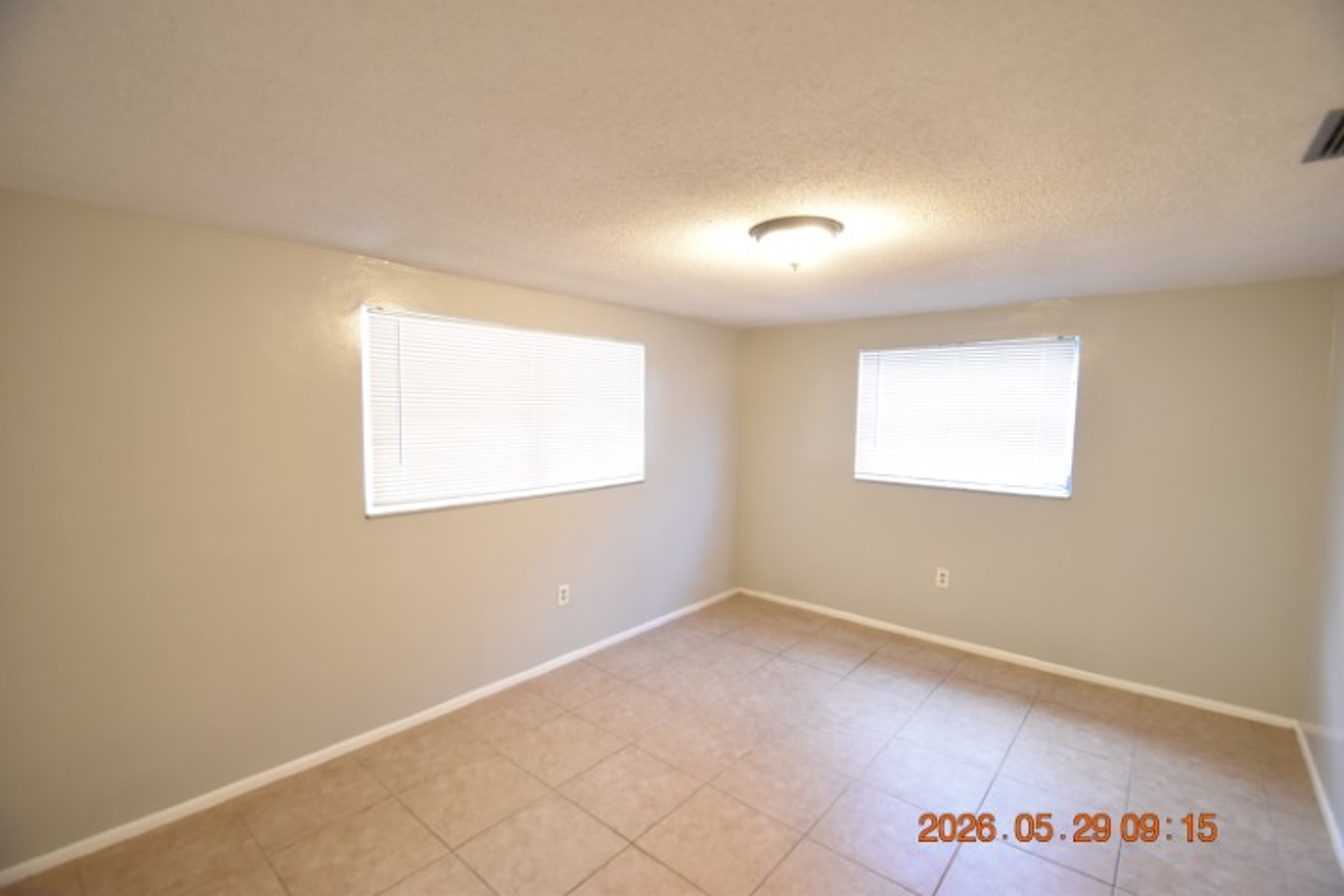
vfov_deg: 77.3
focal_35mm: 15
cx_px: 672
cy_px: 448
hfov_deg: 100.4
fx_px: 560
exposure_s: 1/15
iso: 800
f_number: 3.5
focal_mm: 10
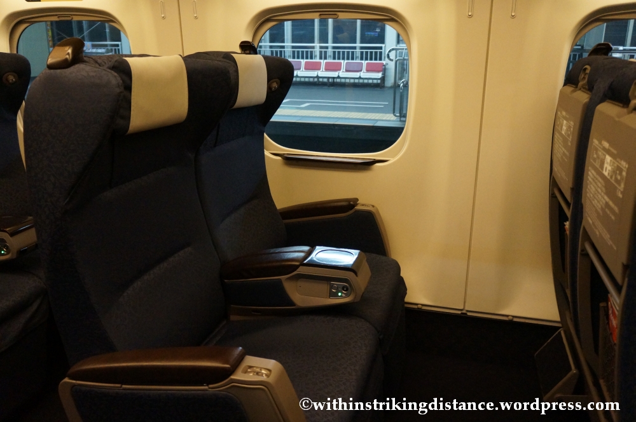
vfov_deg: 43.5
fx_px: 529
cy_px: 211
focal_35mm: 30
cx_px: 318
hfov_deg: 62.0
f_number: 3.5
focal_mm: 20
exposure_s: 1/125
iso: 3200
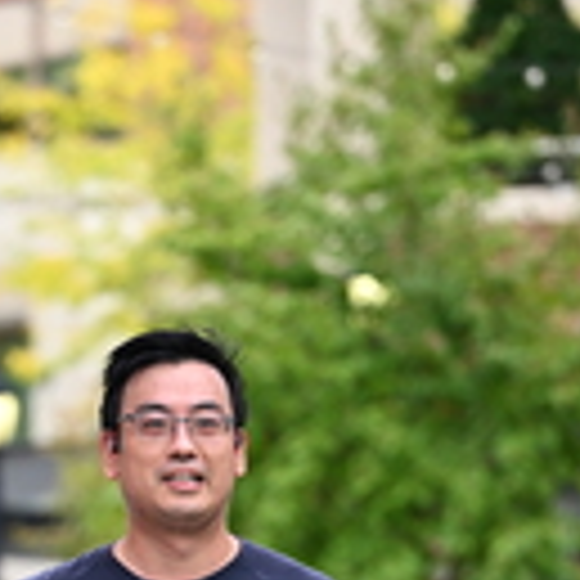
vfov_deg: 4.6
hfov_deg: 4.6
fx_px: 7147
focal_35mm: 377
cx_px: -20
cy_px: 665
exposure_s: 1/2000
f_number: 2.8
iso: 640
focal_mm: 104
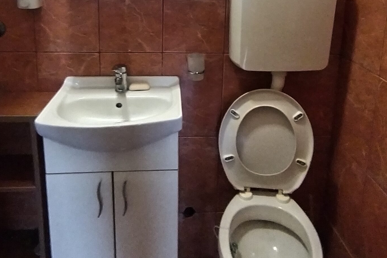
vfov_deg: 36.6
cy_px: 11
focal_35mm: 33
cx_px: 183
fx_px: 355
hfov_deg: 57.2
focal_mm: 1.42
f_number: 2.2
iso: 515
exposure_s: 1/25
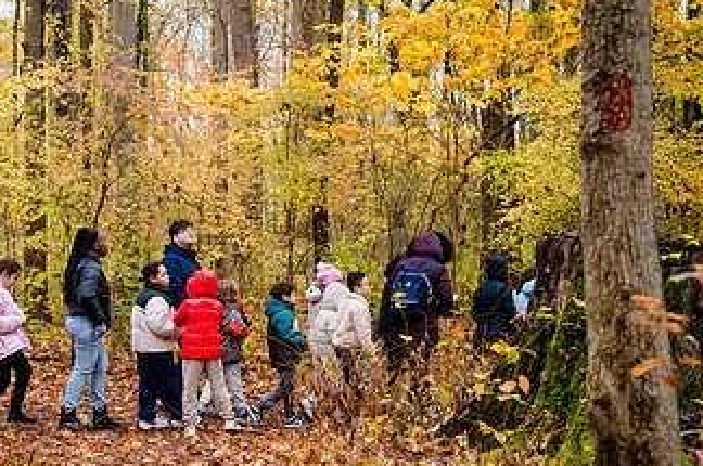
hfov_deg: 30.9
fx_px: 1228
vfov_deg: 21.4
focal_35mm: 63
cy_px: 316
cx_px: 117
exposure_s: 1/640
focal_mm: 35
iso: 6400
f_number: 4
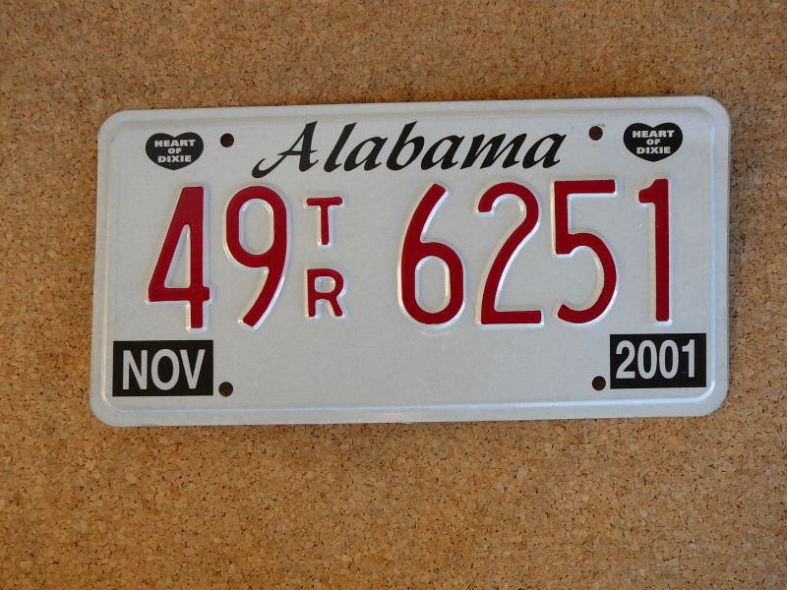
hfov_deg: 43.9
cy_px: 295
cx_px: 394
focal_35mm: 43
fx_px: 978
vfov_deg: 33.6
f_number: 3.2
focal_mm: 6.4
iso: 80
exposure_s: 1/80
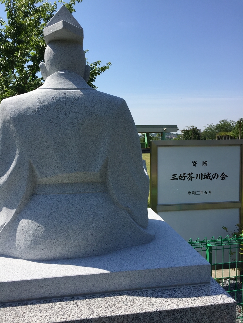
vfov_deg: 61.7
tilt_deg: -5.1
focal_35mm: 29
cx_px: 122
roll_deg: +0.4
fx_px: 271
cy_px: 162
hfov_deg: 48.2
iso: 32
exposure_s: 1/2326
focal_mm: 4.15
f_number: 2.2
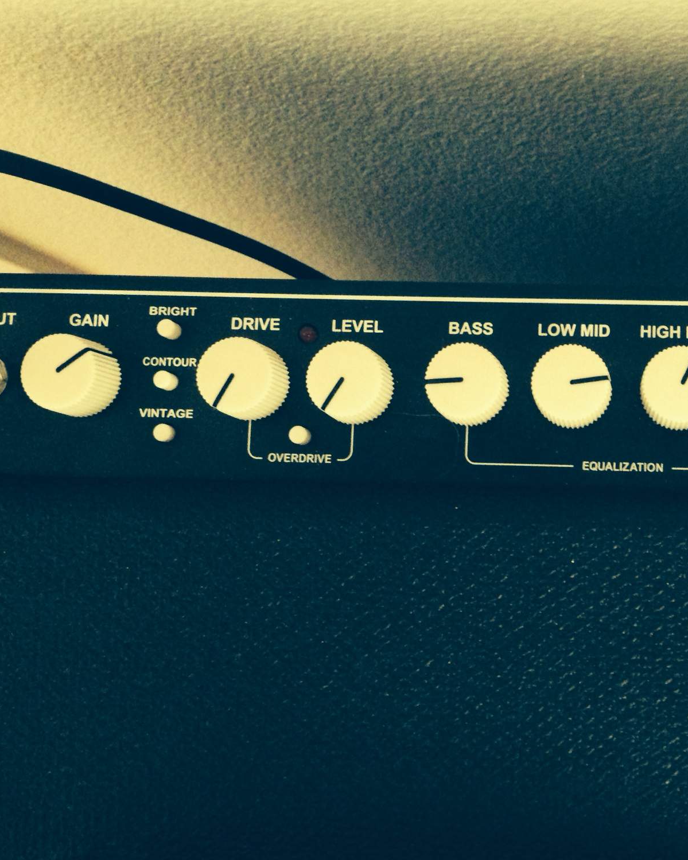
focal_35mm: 44
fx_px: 1120
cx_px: 567
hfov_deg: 33.0
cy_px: 429
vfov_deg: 42.0
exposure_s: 1/15
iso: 800
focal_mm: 4.12
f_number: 2.4
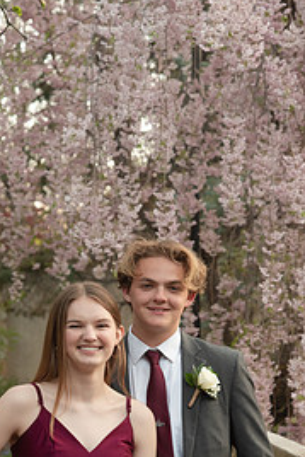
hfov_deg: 10.9
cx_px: 114
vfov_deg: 16.2
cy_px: 346
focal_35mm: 126
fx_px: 1599
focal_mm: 75
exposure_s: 1/125
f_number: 5.6
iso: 800
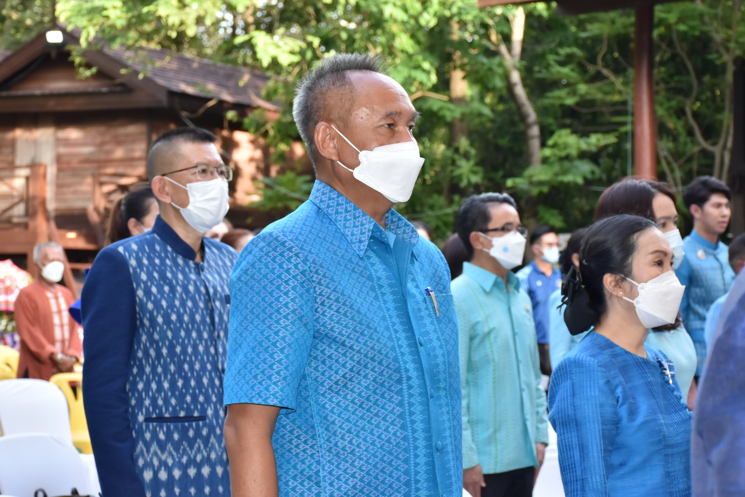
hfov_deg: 27.0
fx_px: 1552
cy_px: 248
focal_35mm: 75
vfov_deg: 18.2
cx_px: 372
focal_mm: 50
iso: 640
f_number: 6.3
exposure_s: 1/200
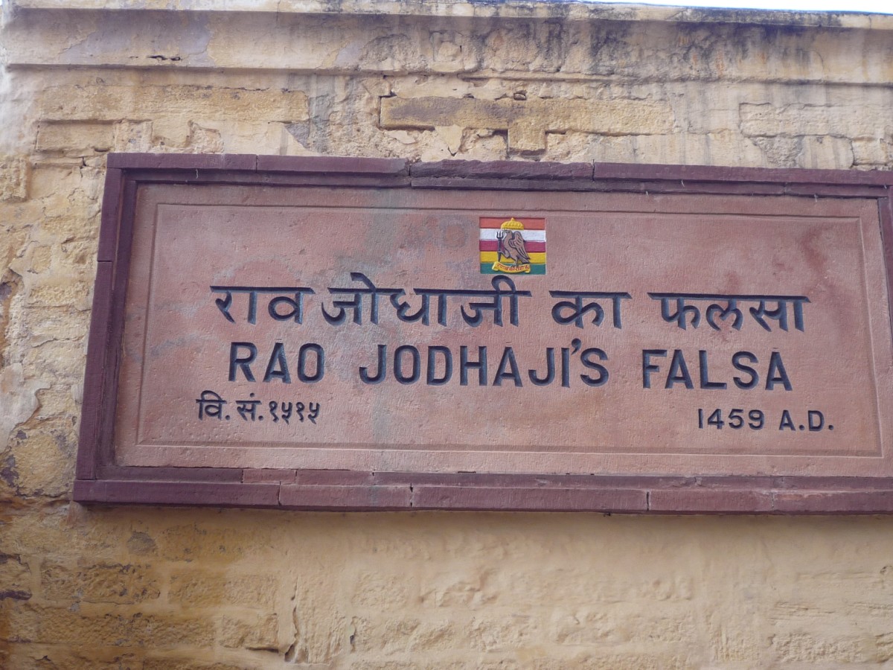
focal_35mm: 46
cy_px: 335
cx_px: 446
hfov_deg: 41.2
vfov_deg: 31.5
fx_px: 1187
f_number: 4
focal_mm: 6.8
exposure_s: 1/50
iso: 100
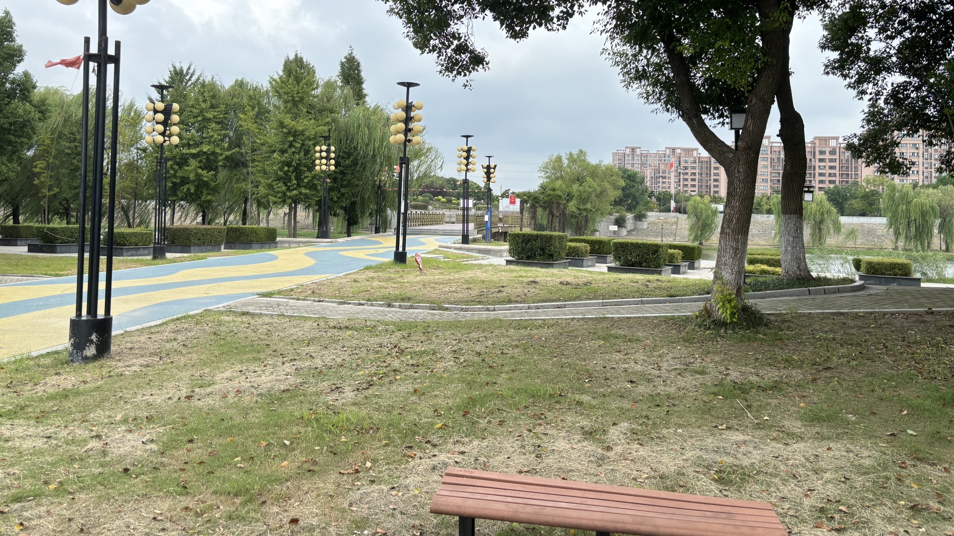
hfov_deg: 66.1
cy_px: 176
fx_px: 734
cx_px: 477
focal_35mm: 29
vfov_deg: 39.7
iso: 50
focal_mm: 5.96
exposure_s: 1/1344
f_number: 1.6
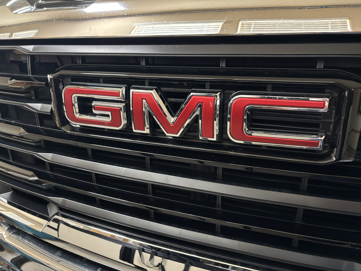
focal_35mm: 26
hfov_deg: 67.3
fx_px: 271
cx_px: 180
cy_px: 136
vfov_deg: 53.1
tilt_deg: -19.0
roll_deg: +1.2
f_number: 1.6
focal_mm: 5.96
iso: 640
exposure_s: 1/37
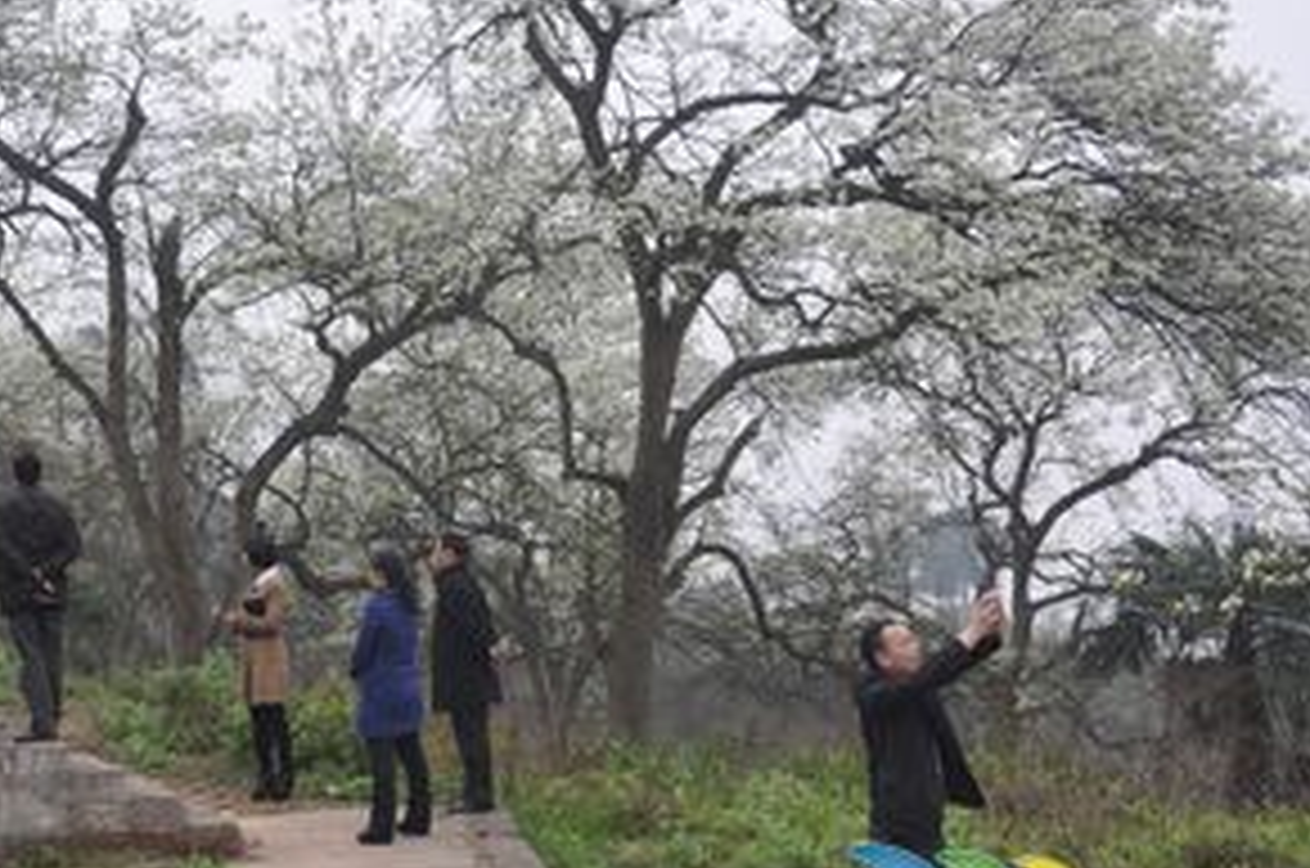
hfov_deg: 29.5
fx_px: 2434
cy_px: 297
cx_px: 293
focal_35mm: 67
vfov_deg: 20.2
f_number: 13
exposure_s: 1/125
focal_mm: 26
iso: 200
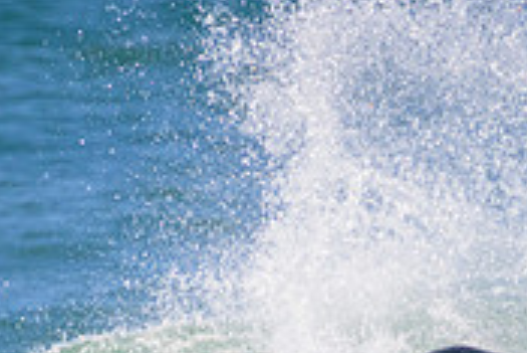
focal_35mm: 2648
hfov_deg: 0.8
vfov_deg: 0.5
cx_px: 379
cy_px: 548
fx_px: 38795
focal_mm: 800
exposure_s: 1/2000
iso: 1600
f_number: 11
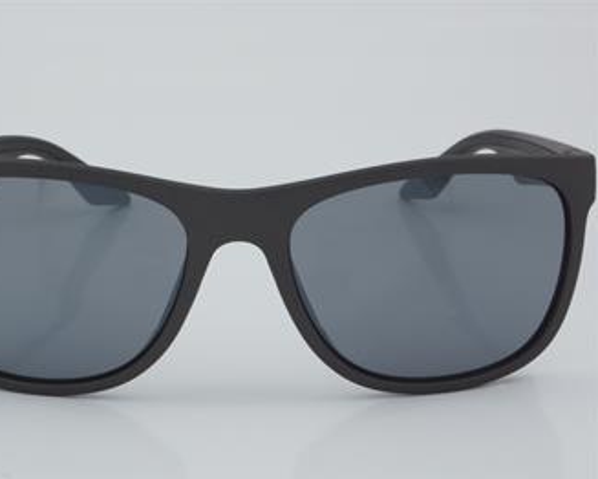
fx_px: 1675
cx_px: 236
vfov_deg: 16.3
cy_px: 241
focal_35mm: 95
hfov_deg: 20.2
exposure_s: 1/4
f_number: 32
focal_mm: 55
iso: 100
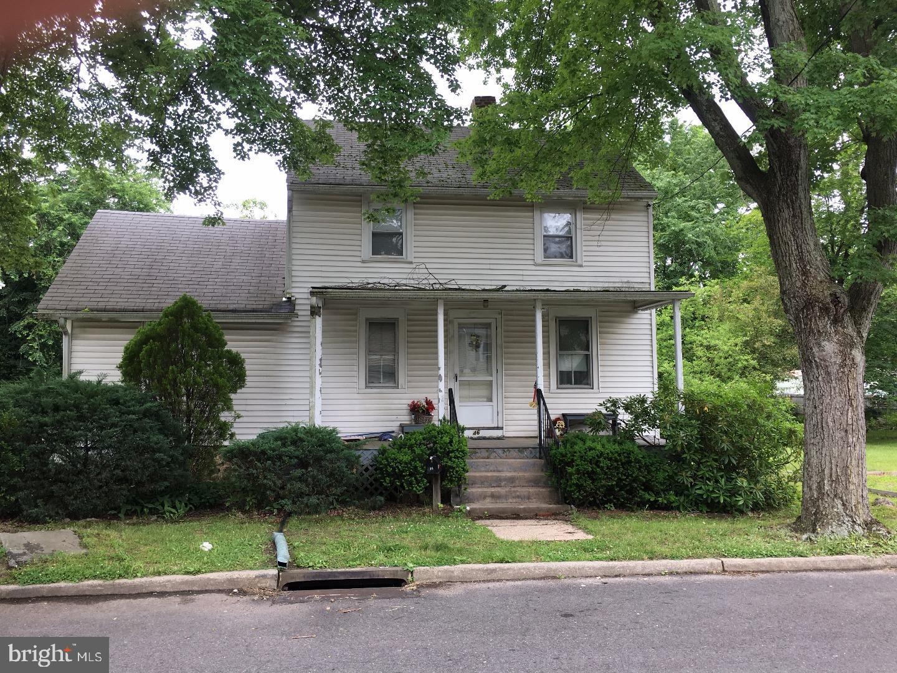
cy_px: 336
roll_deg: -0.1
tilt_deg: +6.1
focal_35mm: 29
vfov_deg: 48.2
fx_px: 751
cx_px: 448
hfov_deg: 61.7
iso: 25
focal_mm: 4.15
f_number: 2.2
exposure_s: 1/125
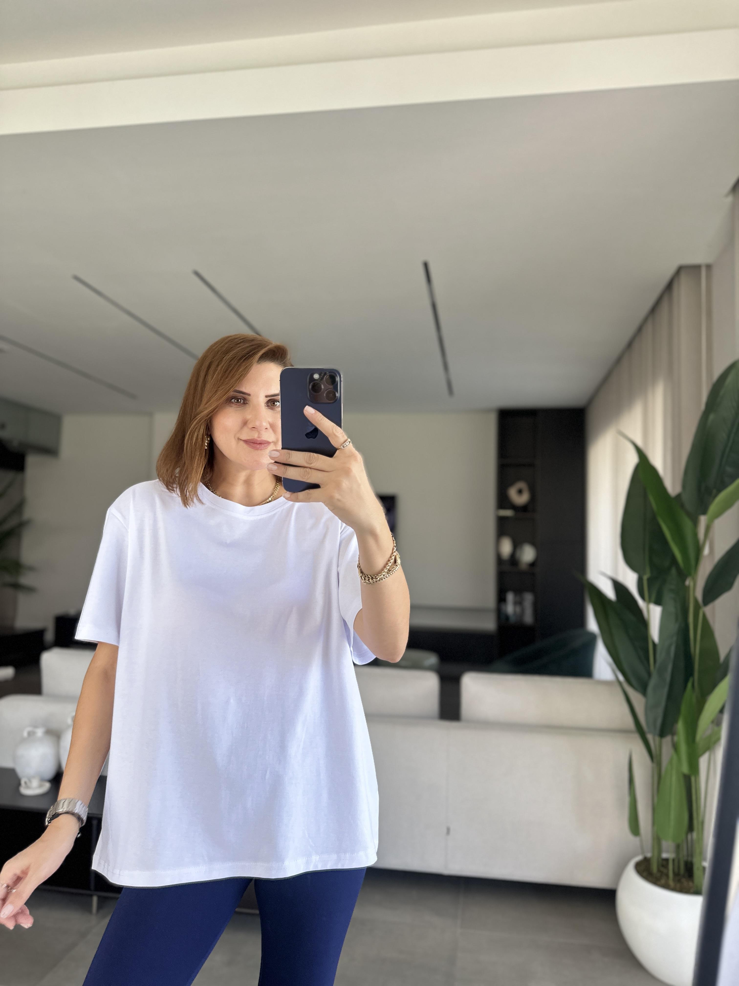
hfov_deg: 56.8
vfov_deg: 71.6
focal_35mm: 24
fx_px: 683
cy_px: 493
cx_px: 370
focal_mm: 6.86
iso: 200
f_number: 1.78
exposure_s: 1/121
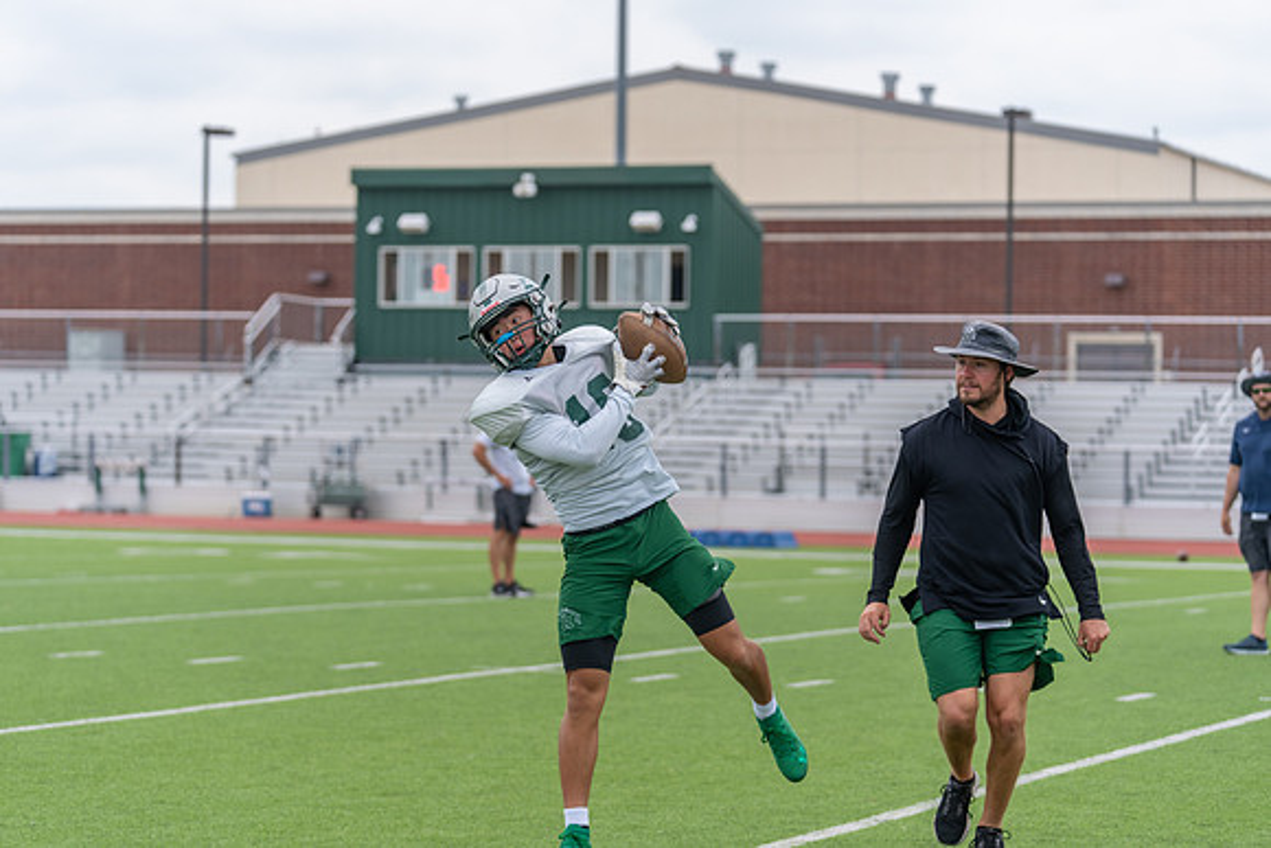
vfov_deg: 12.3
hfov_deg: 18.4
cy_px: 424
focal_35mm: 111
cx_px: 636
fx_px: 3920
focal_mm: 111
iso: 160
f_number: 3.5
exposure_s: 1/1250
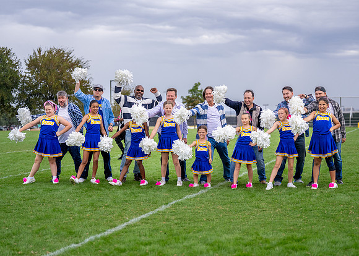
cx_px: 195
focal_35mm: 75
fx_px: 769
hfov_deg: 26.3
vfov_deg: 18.9
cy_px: 128
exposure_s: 1/1600
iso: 500
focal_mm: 70
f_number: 2.8
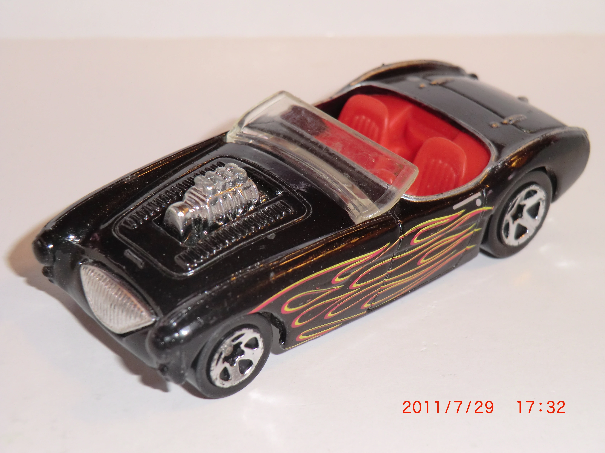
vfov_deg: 19.4
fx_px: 1328
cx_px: 302
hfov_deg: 25.7
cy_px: 226
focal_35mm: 76
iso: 160
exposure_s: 1/60
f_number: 4.6
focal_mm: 13.6
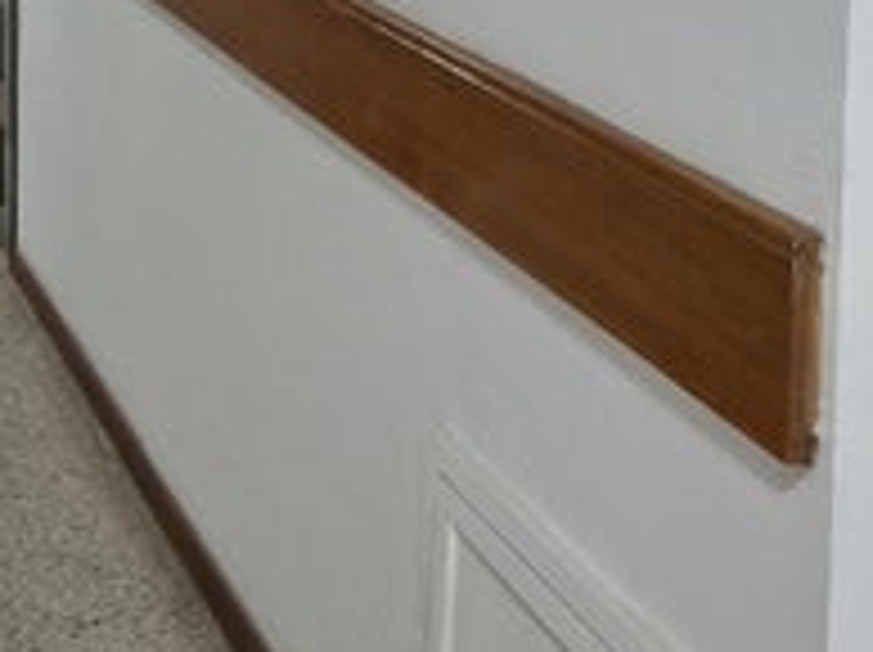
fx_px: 1914
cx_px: -405
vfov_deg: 17.7
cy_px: -261
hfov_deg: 21.8
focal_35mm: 76
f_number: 1.8
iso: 125
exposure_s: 1/40
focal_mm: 5.54
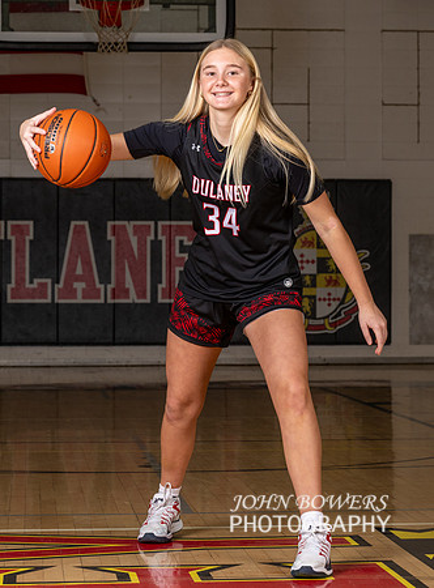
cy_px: 249
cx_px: 237
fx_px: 2000
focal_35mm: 118
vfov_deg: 16.7
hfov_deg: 12.4
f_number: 6.3
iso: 250
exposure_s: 1/125
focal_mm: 70
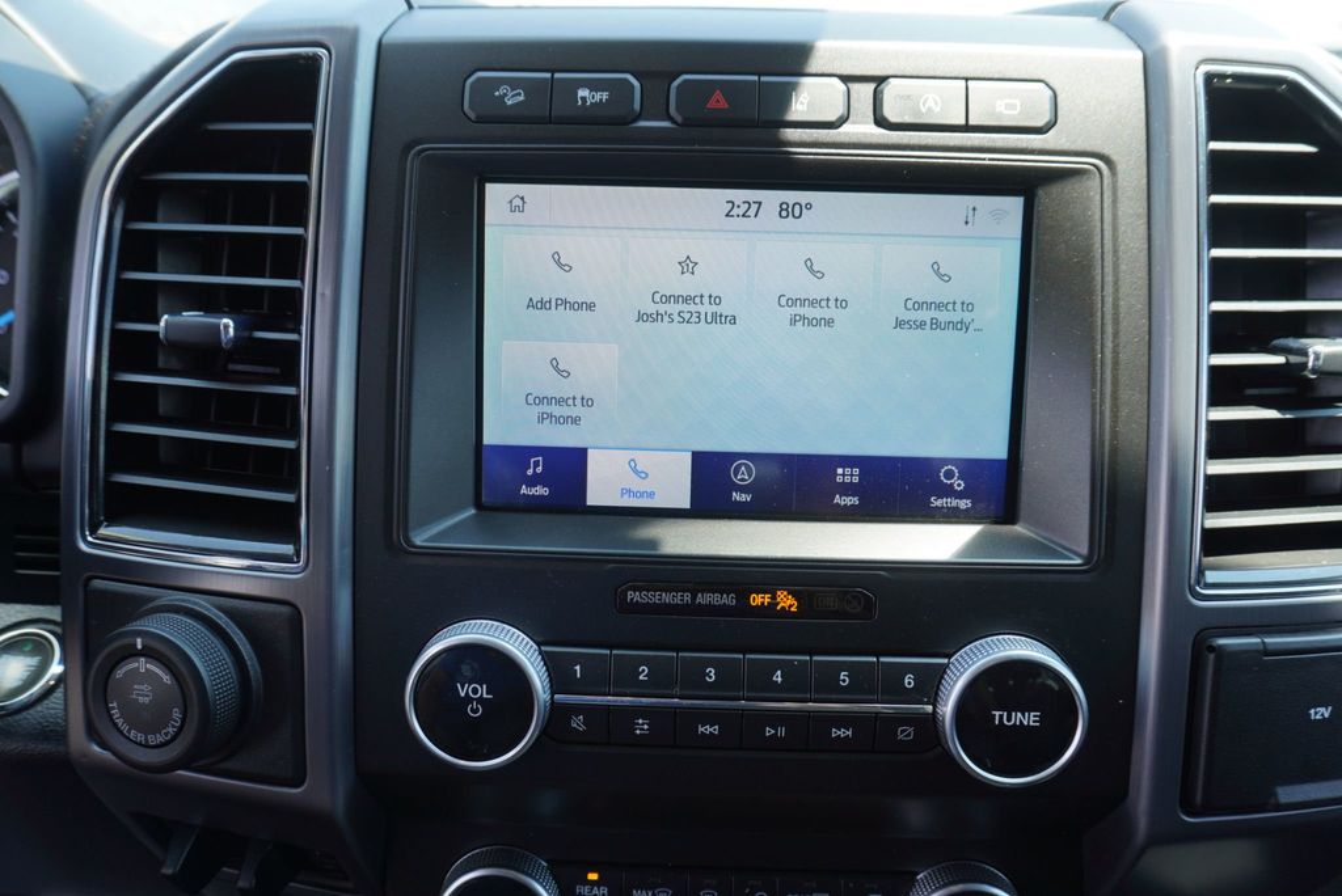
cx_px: 671
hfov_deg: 73.7
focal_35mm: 24
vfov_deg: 53.2
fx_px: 895
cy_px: 448
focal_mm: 16
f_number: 4.5
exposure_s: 1/80
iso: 100
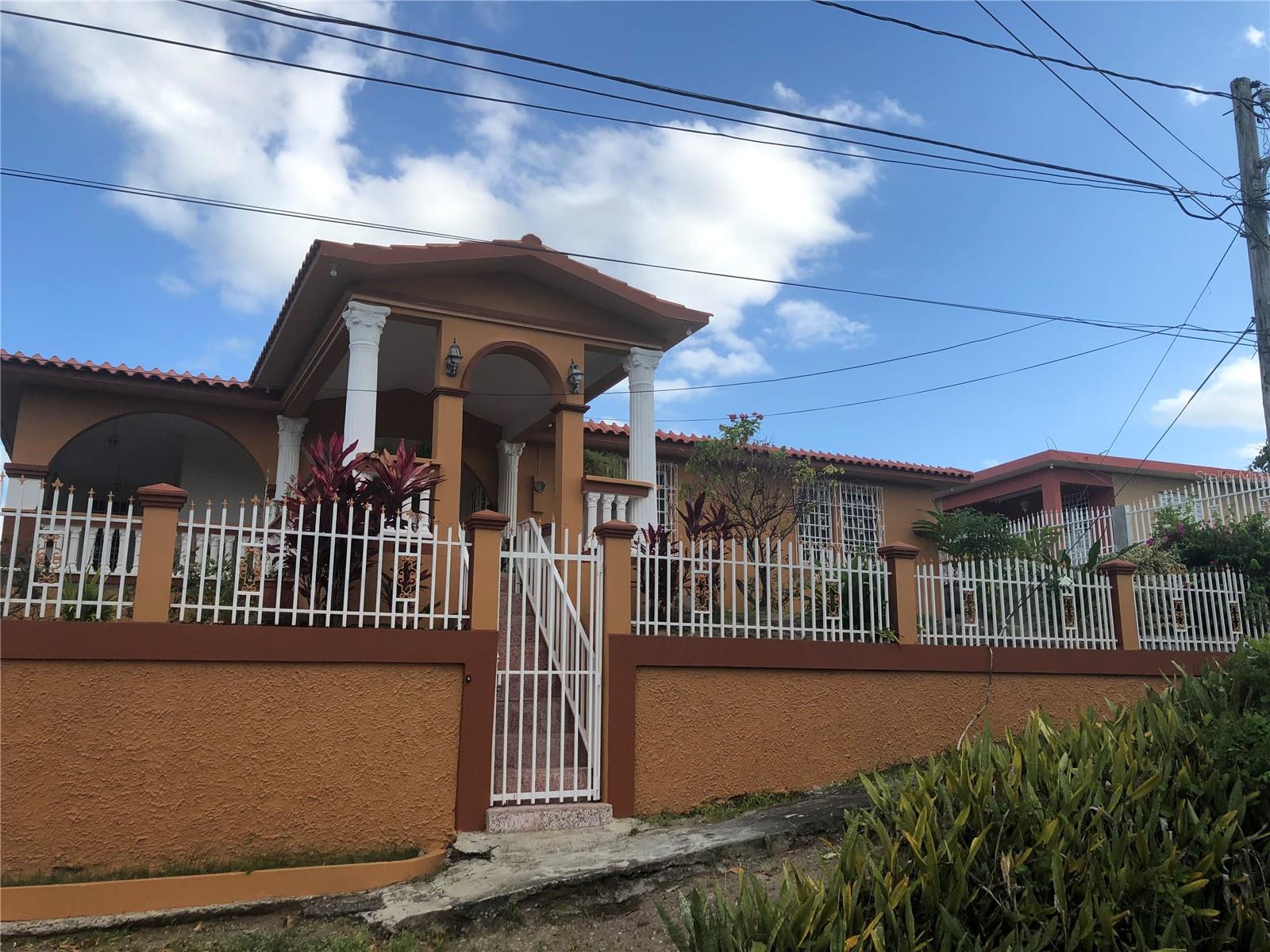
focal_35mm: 28
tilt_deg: +13.2
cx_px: 635
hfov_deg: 63.4
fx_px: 1027
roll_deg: +0.6
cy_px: 476
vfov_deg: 49.7
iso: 20
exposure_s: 1/1143
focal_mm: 3.99
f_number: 1.8
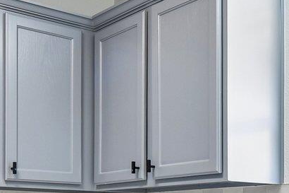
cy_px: 220
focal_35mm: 75
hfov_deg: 26.8
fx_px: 602
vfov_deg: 17.5
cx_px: 197
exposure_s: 1/15
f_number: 8
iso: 200
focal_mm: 15
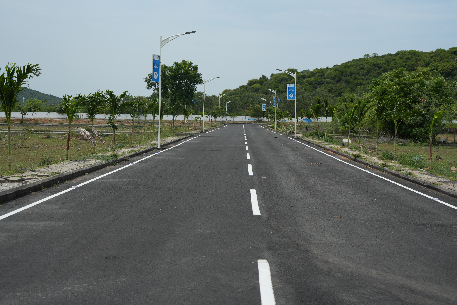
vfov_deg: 30.5
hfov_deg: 44.5
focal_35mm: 44
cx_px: 228
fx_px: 559
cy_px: 152
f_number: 5
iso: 100
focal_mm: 44
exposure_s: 1/1000
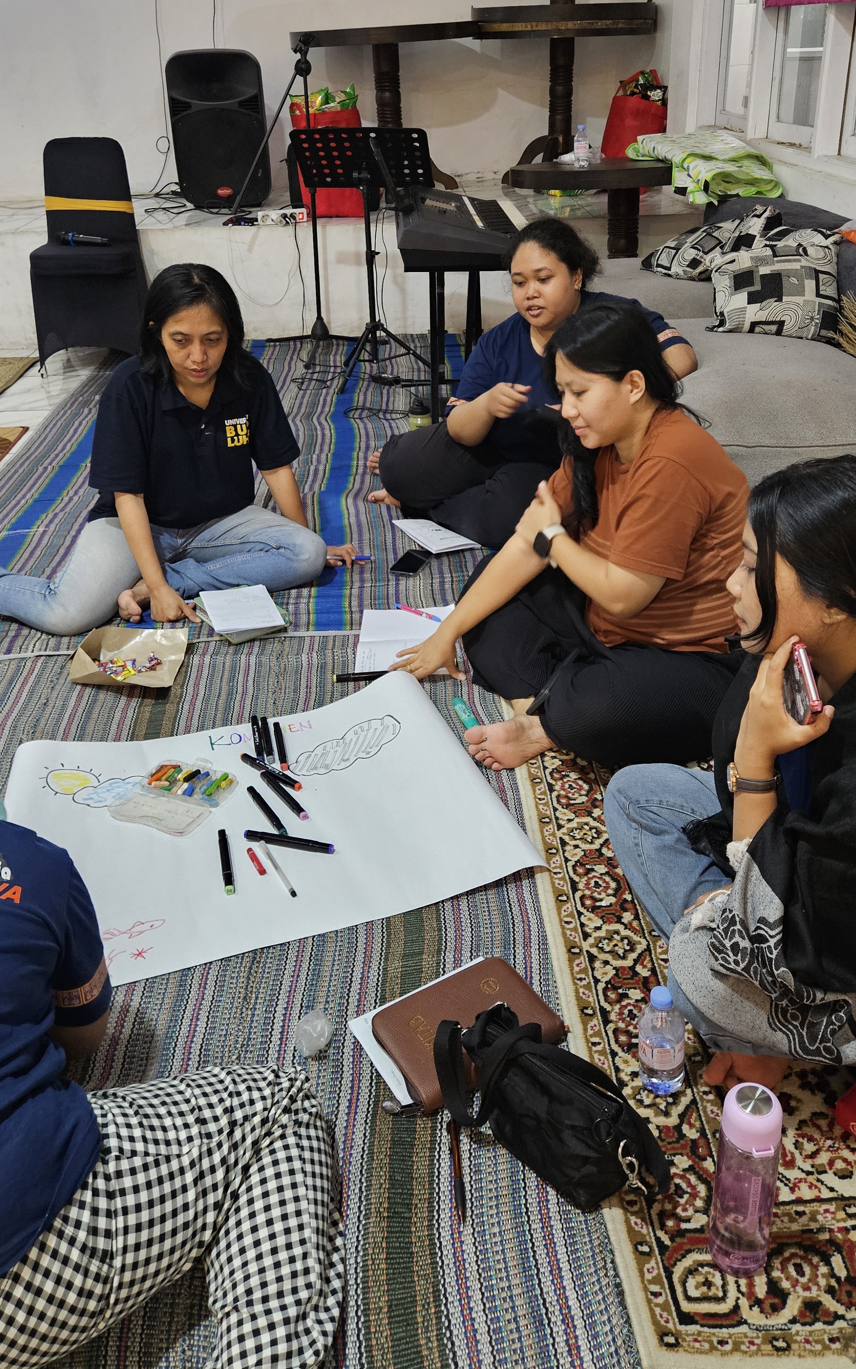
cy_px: 586
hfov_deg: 41.8
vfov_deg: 62.6
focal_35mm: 30
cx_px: 441
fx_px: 1120
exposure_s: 1/24
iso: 500
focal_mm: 5.4
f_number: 1.8
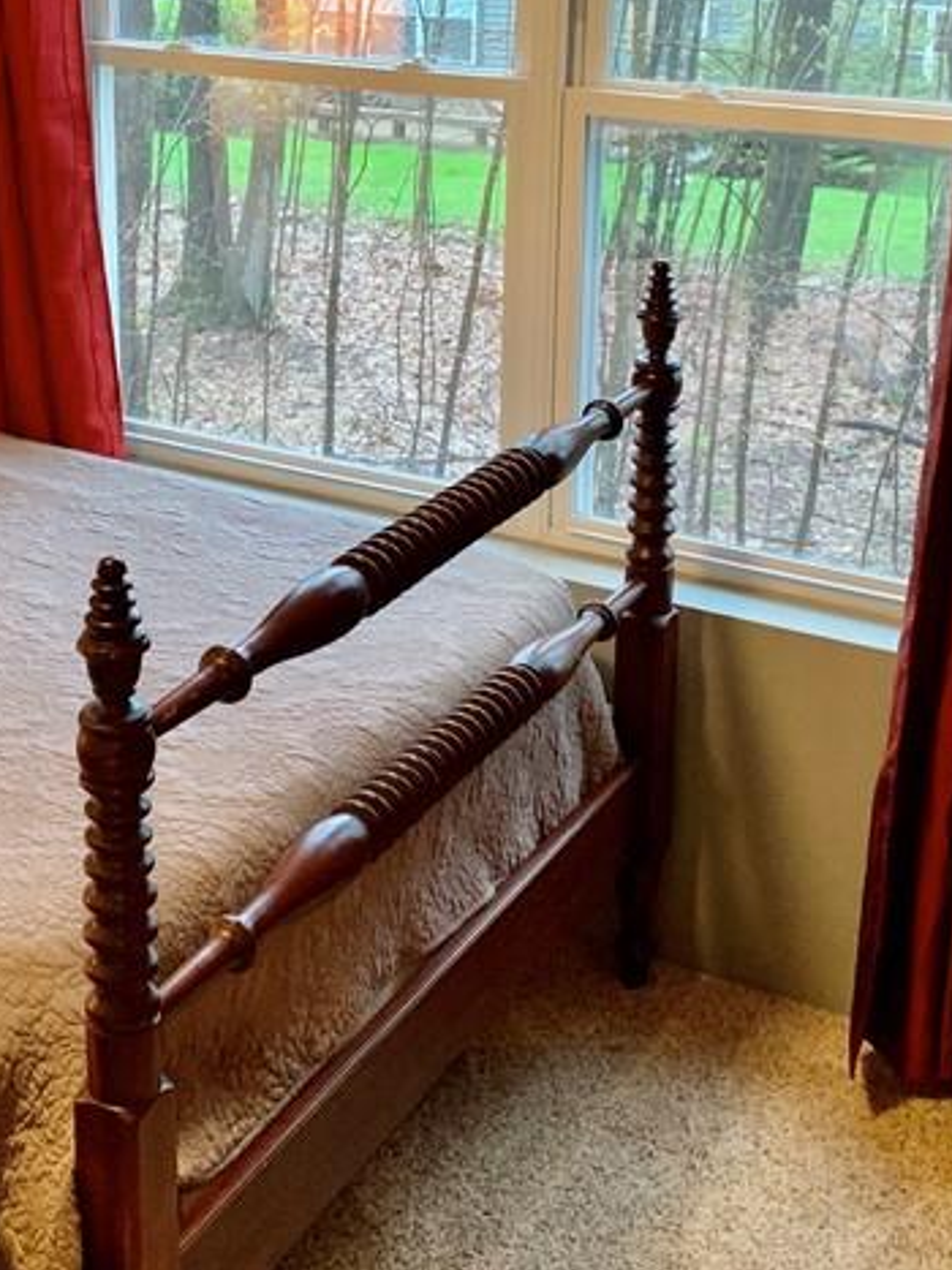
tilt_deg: -17.6
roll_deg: +0.4
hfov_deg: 25.5
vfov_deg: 33.3
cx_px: 288
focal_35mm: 57
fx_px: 2091
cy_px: 359
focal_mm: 4.25
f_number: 1.8
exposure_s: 1/60
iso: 250
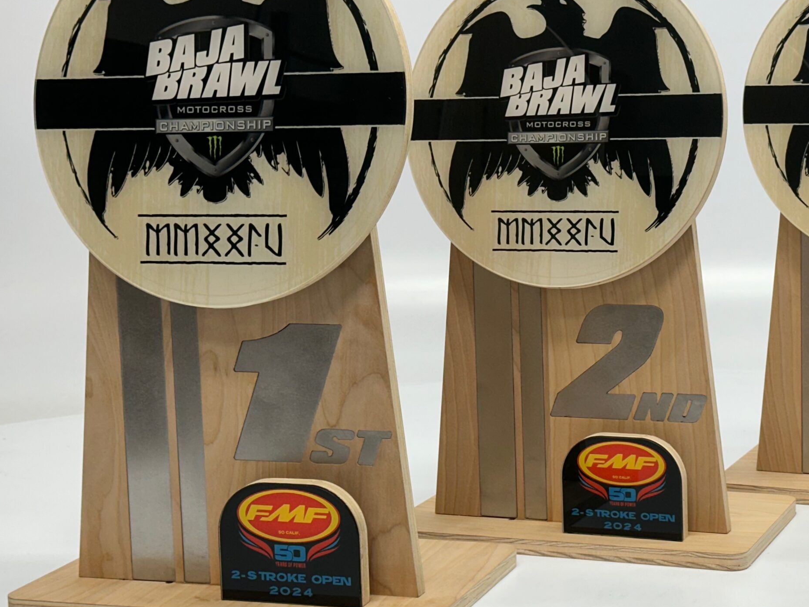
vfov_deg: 22.2
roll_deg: +1.8
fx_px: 1542
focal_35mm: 66
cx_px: 525
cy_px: 262
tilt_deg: -7.1
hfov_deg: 29.2
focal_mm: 6.86
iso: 50
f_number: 1.78
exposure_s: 1/120
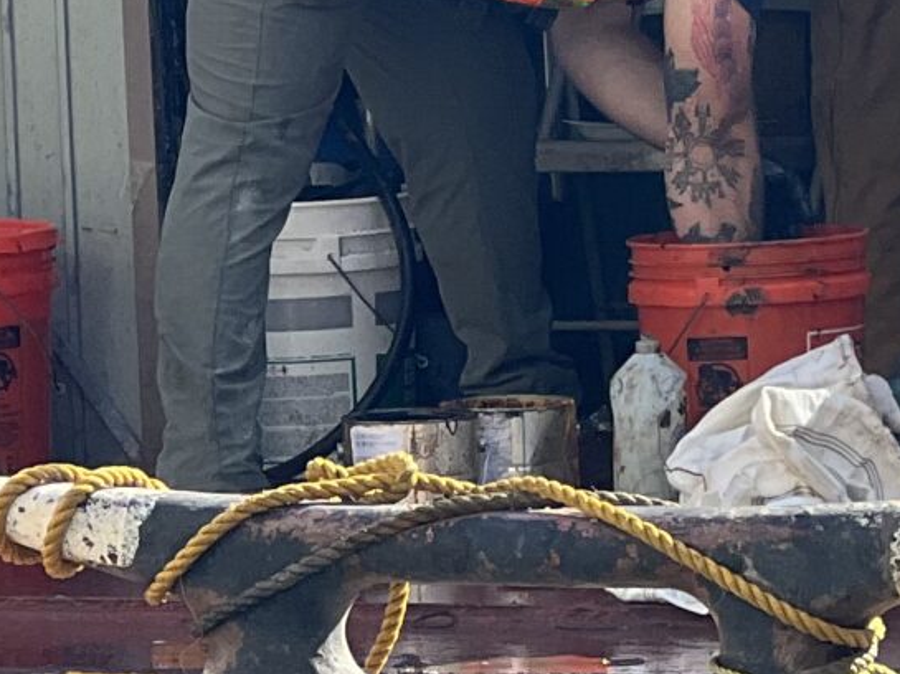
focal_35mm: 362
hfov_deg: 5.5
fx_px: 9406
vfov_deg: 4.1
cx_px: 203
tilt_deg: -0.5
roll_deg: +1.7
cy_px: -168
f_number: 2.8
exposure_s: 1/172
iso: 32
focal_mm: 9
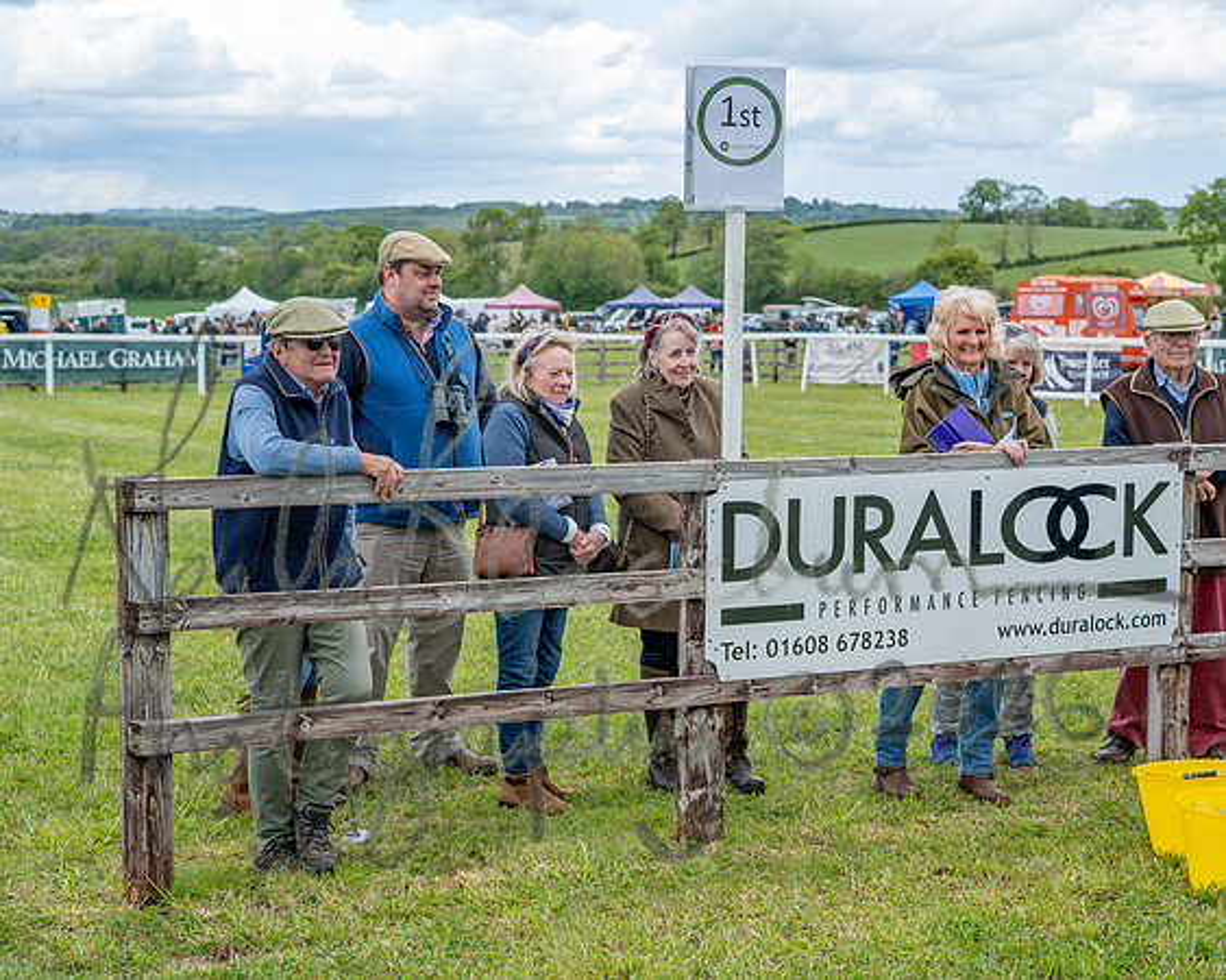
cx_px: 613
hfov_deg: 31.6
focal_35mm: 60
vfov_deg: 25.5
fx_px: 2165
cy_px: 490
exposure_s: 1/500
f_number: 5
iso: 200
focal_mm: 53
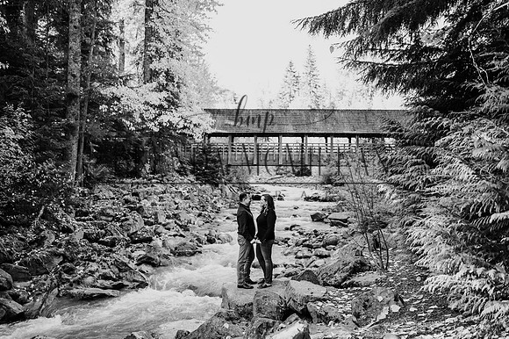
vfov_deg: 37.8
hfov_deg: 54.5
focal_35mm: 35
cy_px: 170
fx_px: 495
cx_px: 254
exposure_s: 1/500
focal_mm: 35
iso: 400
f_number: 1.8
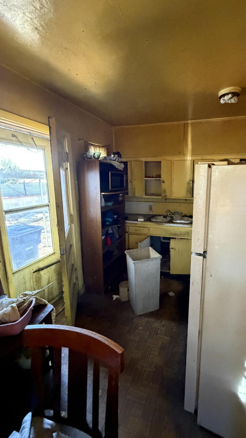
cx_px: 151
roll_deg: +0.5
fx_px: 186
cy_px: 213
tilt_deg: -10.2
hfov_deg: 66.2
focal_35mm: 16
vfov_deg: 99.4
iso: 1250
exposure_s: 1/60
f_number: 2.2
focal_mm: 2.22
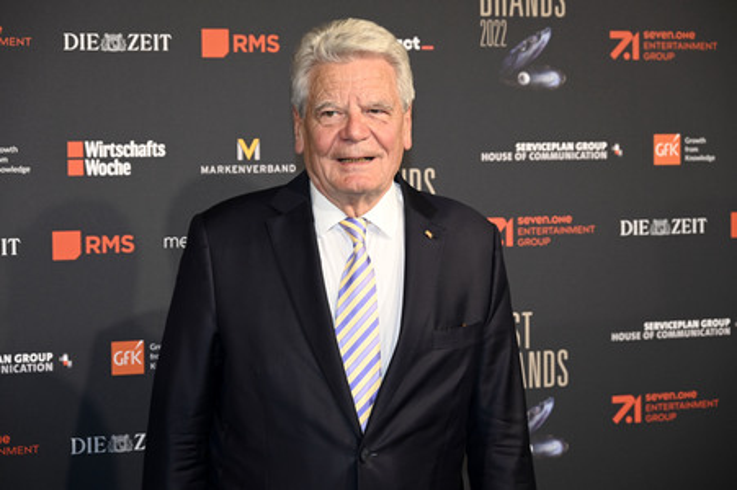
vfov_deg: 13.4
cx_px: 368
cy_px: 245
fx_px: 2087
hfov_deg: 20.0
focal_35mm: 102
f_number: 6.3
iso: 1000
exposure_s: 1/160
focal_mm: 102
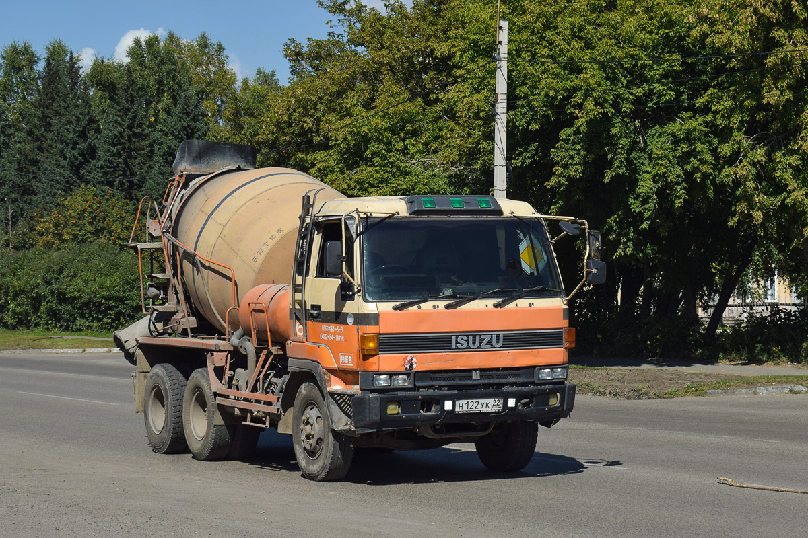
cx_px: 404
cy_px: 269
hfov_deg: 29.9
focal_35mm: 68
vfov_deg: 20.2
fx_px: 1515
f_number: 7.1
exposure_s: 1/1250
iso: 200
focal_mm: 45
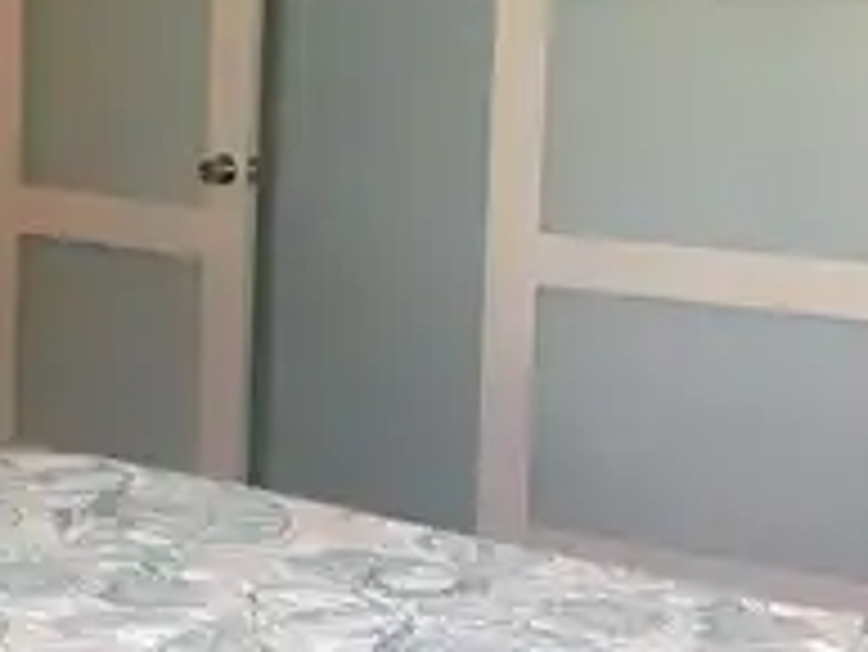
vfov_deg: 15.4
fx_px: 2409
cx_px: -135
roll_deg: -1.3
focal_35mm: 96
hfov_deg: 19.4
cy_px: 220
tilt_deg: -5.5
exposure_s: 1/15
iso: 80
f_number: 2.2
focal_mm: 4.15
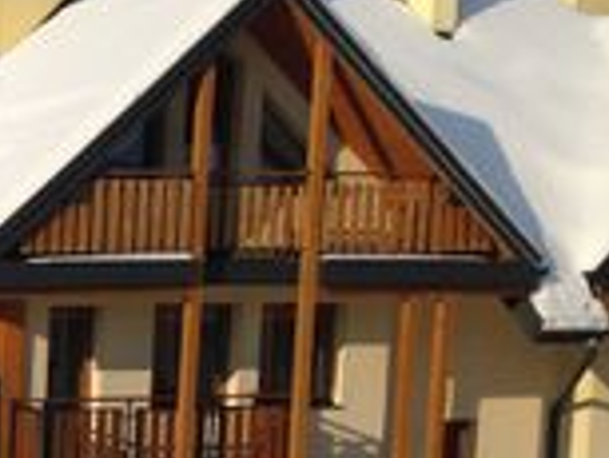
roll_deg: -0.2
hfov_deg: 13.5
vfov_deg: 11.1
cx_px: -541
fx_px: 2271
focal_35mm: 129
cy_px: 657
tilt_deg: -10.0
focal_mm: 4.12
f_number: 2.4
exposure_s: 1/3195
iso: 50
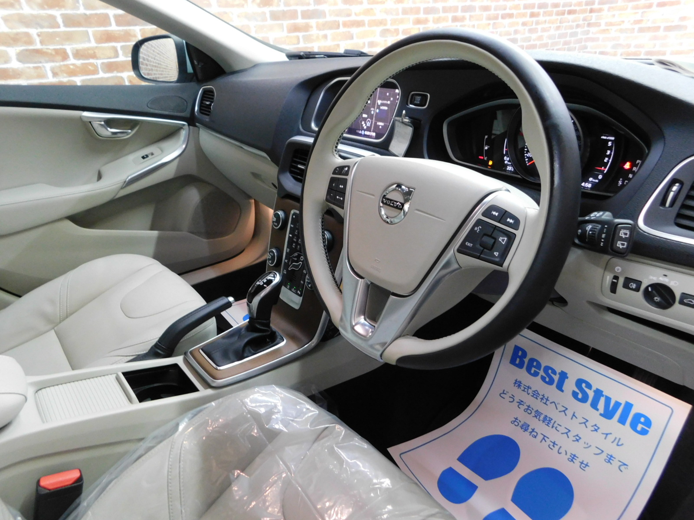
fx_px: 461
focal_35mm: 23
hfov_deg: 73.9
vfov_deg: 58.9
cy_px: 260
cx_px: 347
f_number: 3
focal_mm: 4
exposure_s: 1/15
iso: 400
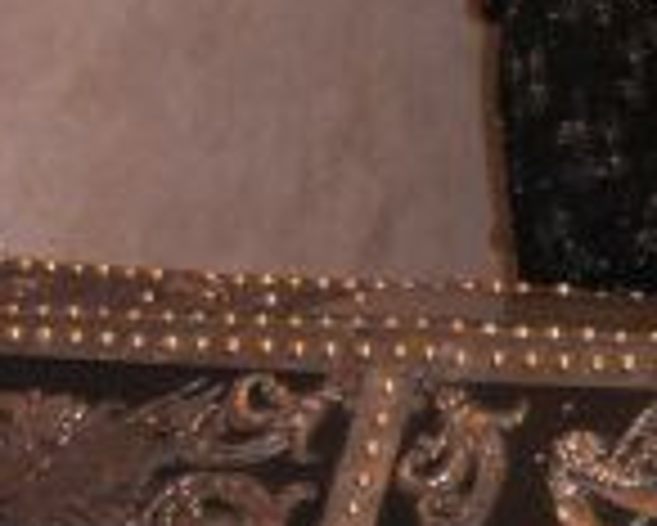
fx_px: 2880
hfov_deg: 12.0
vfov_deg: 10.4
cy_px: 198
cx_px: 1152
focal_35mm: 148
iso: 160
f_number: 3.5
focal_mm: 7.7
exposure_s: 1/40
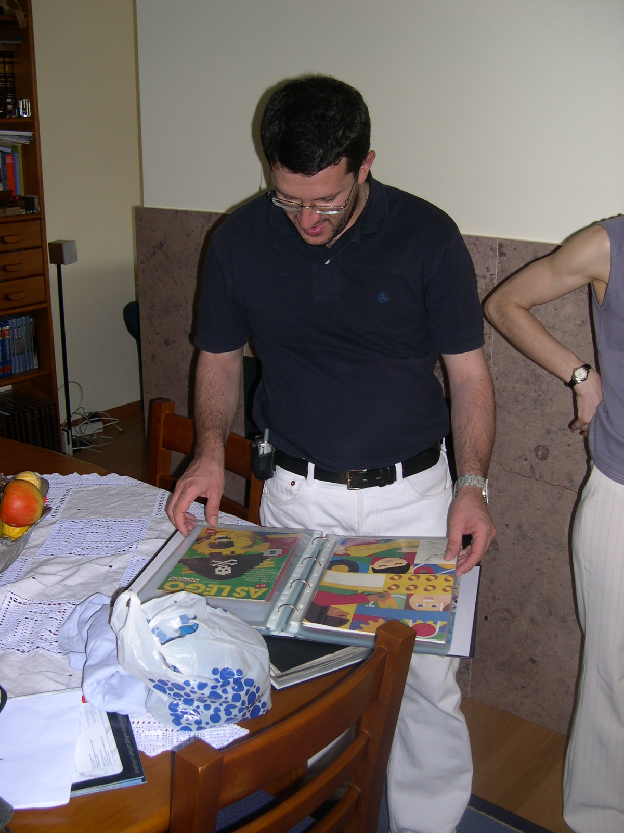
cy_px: 416
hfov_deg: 37.7
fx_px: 913
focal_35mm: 38
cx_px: 312
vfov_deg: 49.0
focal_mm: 8
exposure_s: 1/60
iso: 100
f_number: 2.8
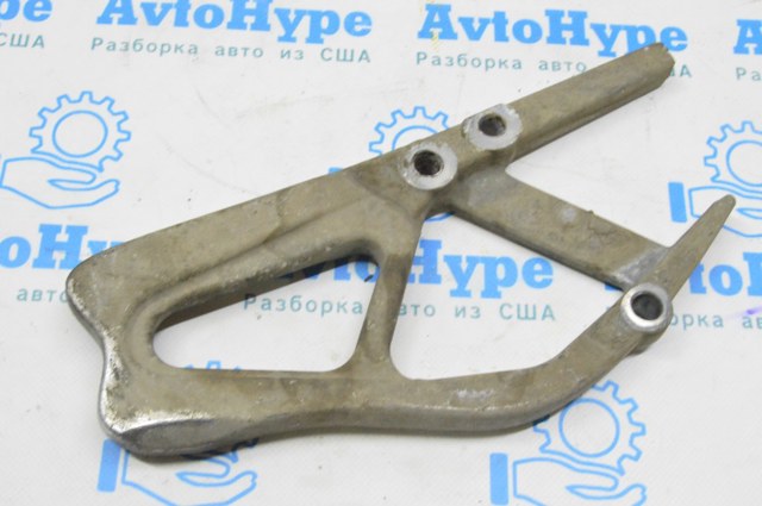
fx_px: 1015
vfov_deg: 28.0
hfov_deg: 41.2
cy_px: 253
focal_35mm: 48
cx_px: 381
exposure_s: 1/15
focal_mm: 32
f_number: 20
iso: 6400
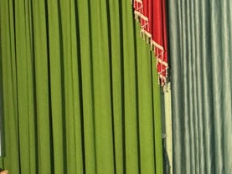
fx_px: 1864
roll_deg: +2.1
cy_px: 234
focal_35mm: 278
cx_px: 180
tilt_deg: -0.8
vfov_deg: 5.3
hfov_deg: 7.1
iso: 200
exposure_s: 1/33
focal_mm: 9
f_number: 2.8
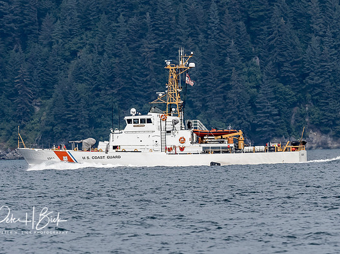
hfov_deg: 2.2
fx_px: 9013
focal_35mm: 918
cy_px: 74
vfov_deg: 1.6
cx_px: 171
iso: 640
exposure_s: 1/1000
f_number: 6.3
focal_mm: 300
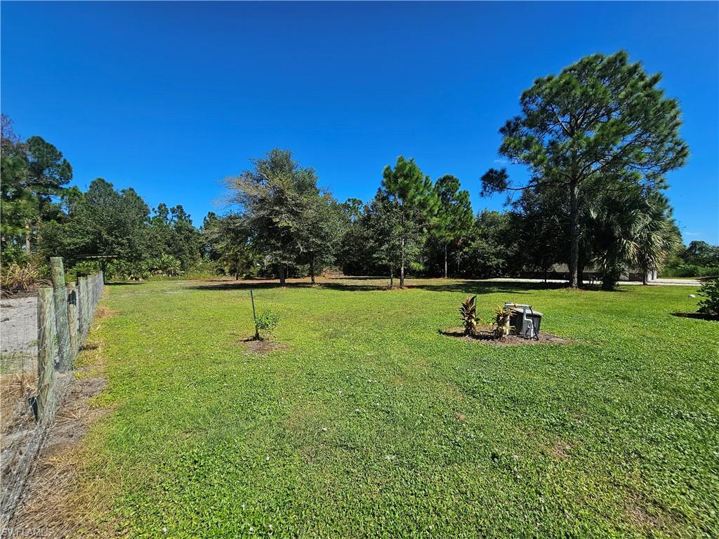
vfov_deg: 89.9
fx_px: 270
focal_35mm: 13
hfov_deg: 106.2
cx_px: 360
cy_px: 270
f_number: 2.2
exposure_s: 1/2686
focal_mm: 2.2
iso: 50
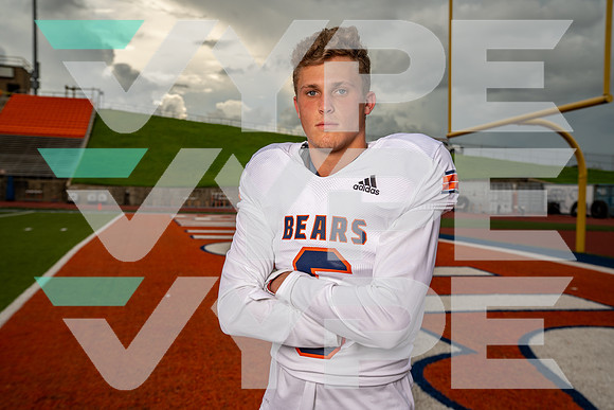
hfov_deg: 53.1
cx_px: 307
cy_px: 205
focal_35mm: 36
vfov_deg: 36.9
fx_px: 614
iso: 100
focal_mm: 36
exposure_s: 1/400
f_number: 5.6
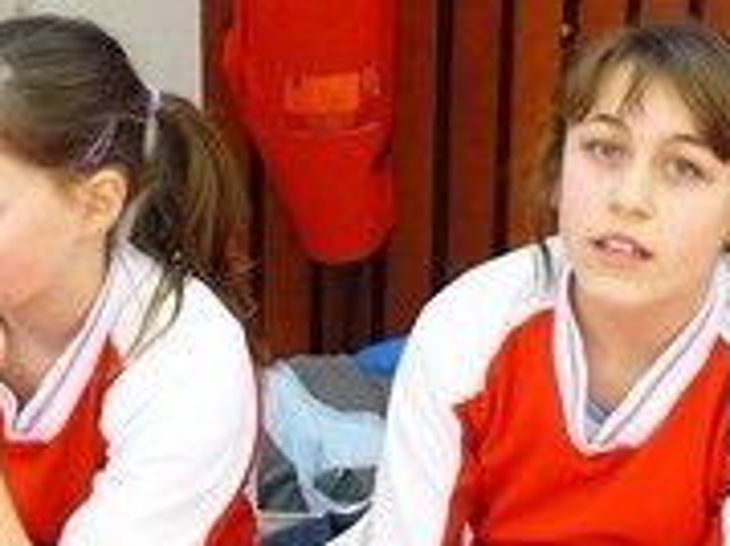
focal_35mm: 101
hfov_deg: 19.5
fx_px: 2129
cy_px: 214
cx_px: 334
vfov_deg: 14.6
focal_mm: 7.1
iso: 200
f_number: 2.8
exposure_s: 1/25
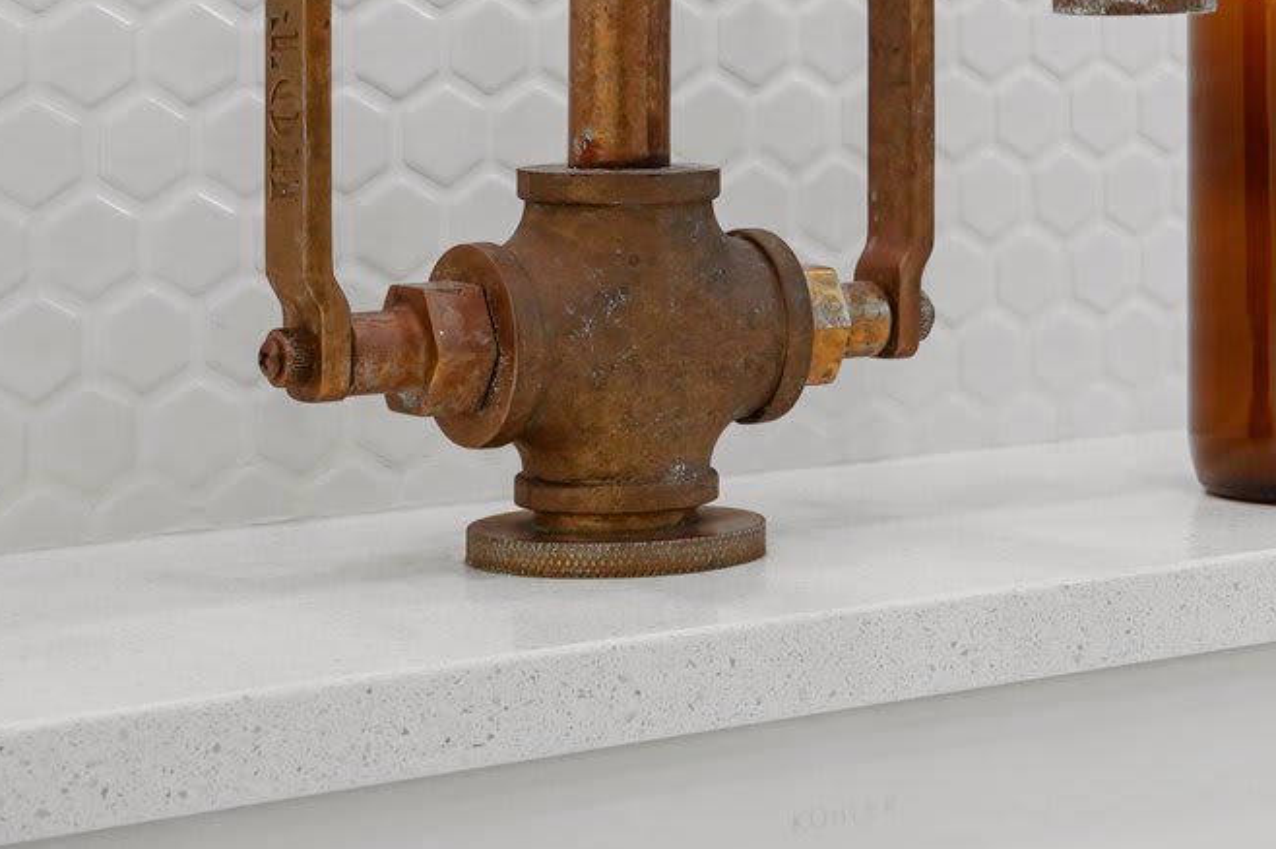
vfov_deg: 12.4
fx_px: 3861
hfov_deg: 18.1
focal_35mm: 109
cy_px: 40
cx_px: 1416
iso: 640
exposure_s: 1/40
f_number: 9
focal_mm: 35
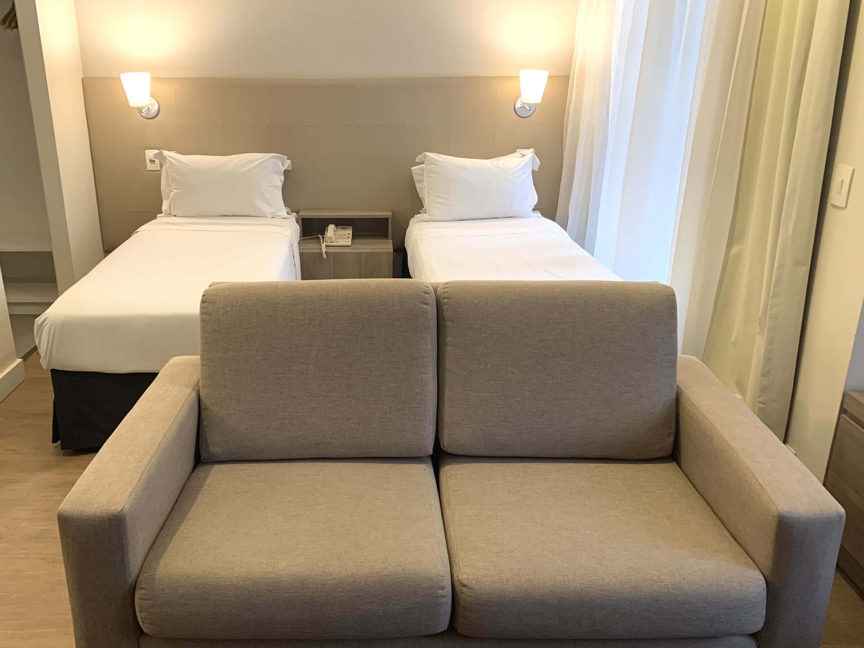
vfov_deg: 46.8
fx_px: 749
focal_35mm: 30
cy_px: 345
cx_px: 386
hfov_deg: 59.8
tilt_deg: -17.8
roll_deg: +0.7
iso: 200
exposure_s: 1/60
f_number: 1.8
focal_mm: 4.25
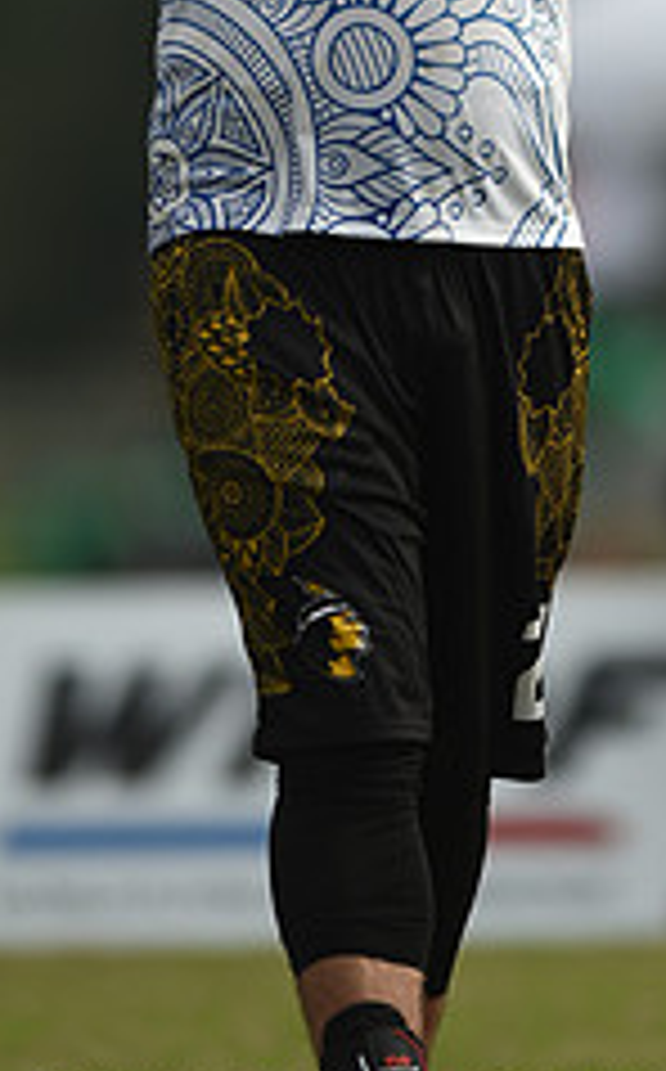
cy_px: 58
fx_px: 29001
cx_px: 468
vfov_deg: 2.1
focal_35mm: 995
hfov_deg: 1.3
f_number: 2.8
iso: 160
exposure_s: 1/4000
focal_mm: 400
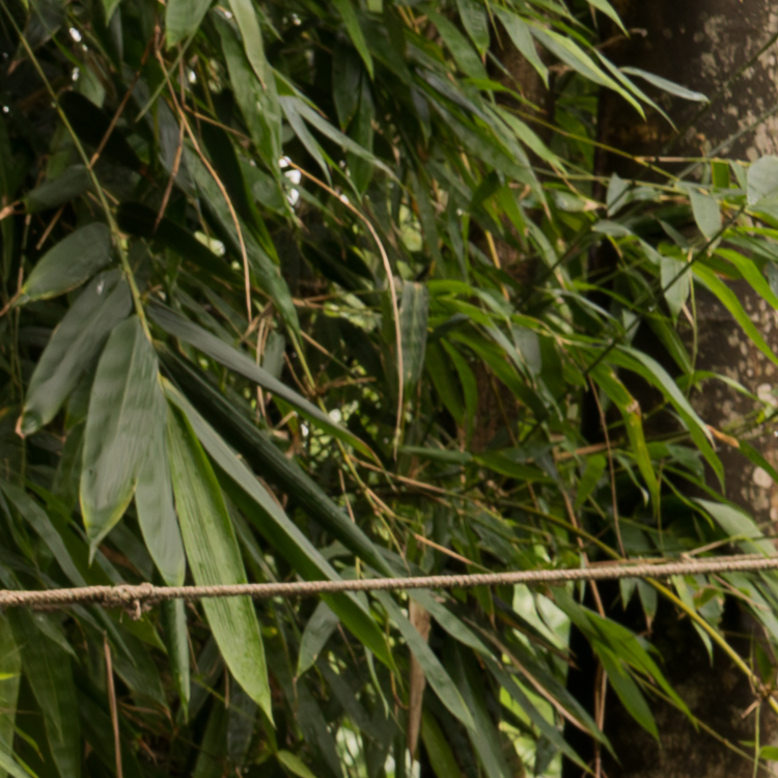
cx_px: -1845
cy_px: 1686
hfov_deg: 5.8
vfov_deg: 6.2
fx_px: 6967
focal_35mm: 274
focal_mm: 40
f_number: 8
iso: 100
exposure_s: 1/200
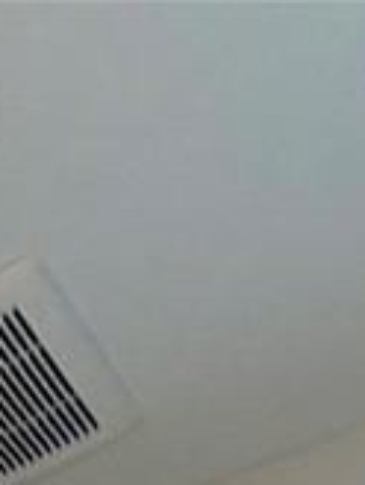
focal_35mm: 102
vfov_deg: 9.2
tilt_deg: -10.3
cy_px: 1761
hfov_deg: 14.0
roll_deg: -0.9
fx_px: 1432
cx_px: -109
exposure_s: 1/120
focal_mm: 2.22
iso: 125
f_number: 2.2
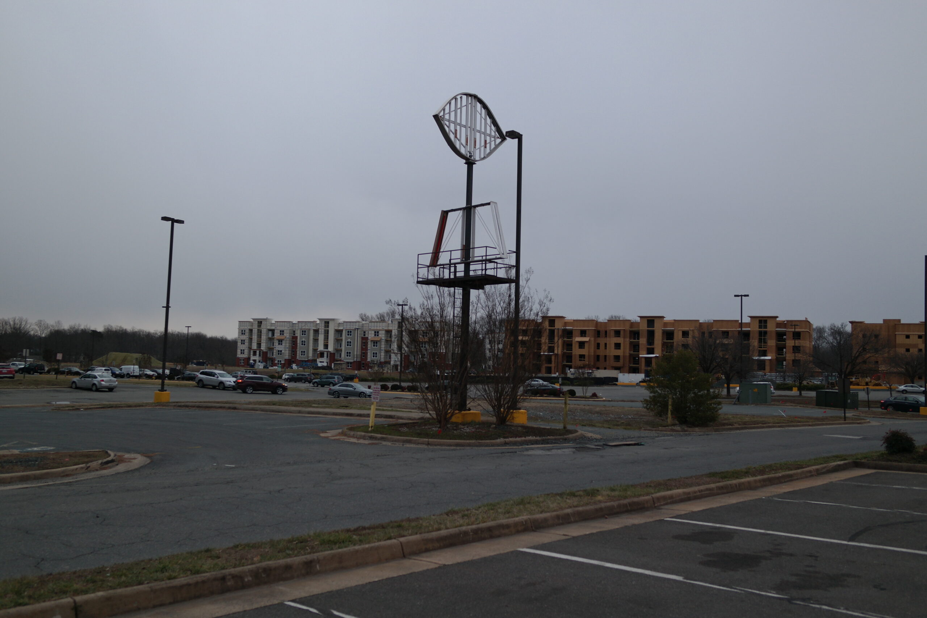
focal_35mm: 30
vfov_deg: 43.6
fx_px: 772
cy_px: 309
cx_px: 464
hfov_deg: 61.9
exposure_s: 1/80
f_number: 3.5
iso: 200
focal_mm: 20
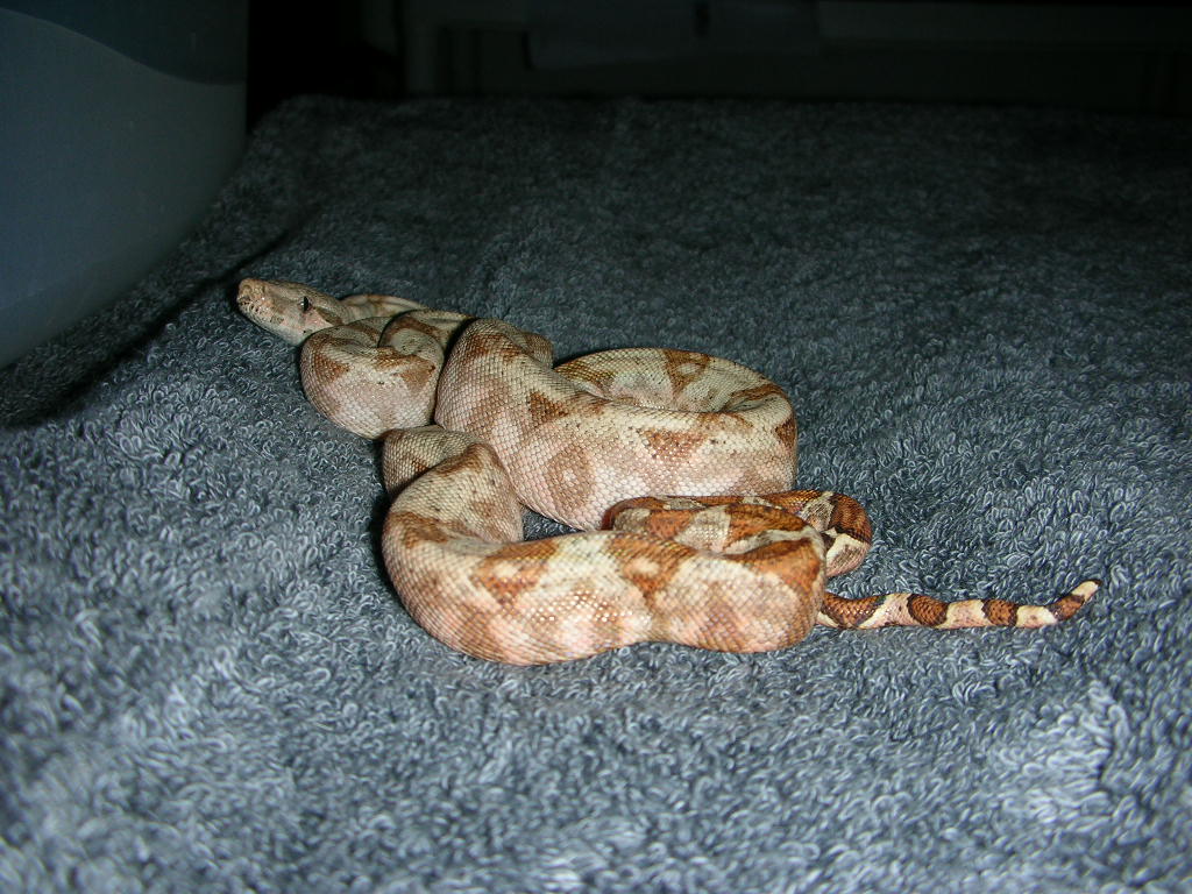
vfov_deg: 40.7
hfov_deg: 52.6
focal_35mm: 35
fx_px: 1205
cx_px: 596
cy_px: 447
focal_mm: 5.8
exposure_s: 1/60.1
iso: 50
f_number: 8.5
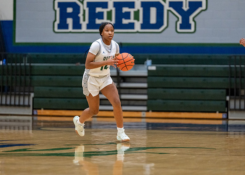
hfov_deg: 8.9
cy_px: 88
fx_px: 1568
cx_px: 122
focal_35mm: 225
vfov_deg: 6.4
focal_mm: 200
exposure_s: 1/1000
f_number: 2.8
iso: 2500
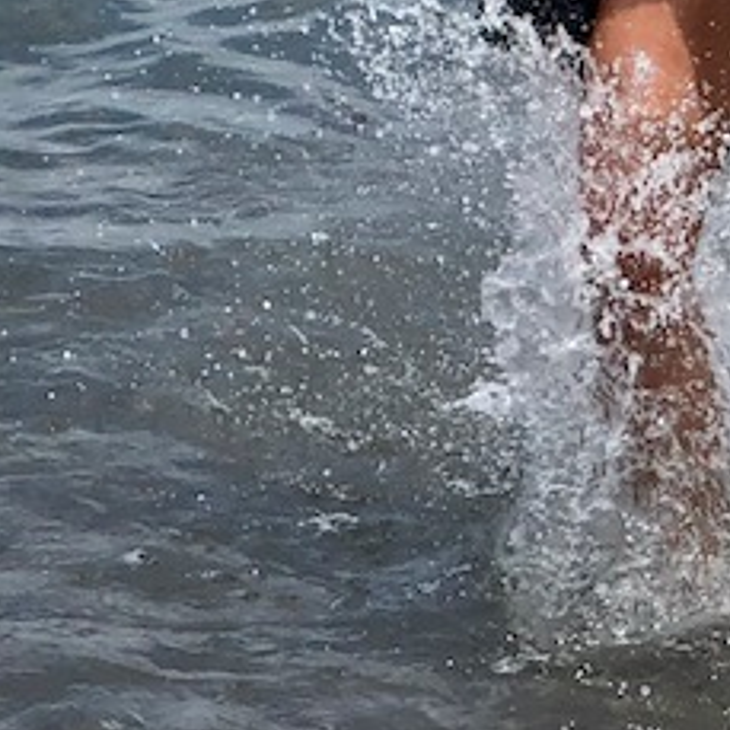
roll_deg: +2.9
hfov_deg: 6.8
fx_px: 6132
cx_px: 99
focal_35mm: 257
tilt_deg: -11.3
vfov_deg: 6.7
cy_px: -335
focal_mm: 6
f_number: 2.4
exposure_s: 1/1779
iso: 16
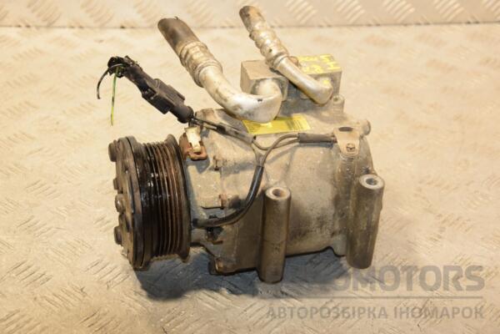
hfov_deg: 27.0
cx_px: 250
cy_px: 167
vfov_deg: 18.2
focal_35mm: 75
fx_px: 1042
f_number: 5
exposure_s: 1/160
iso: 800
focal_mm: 50
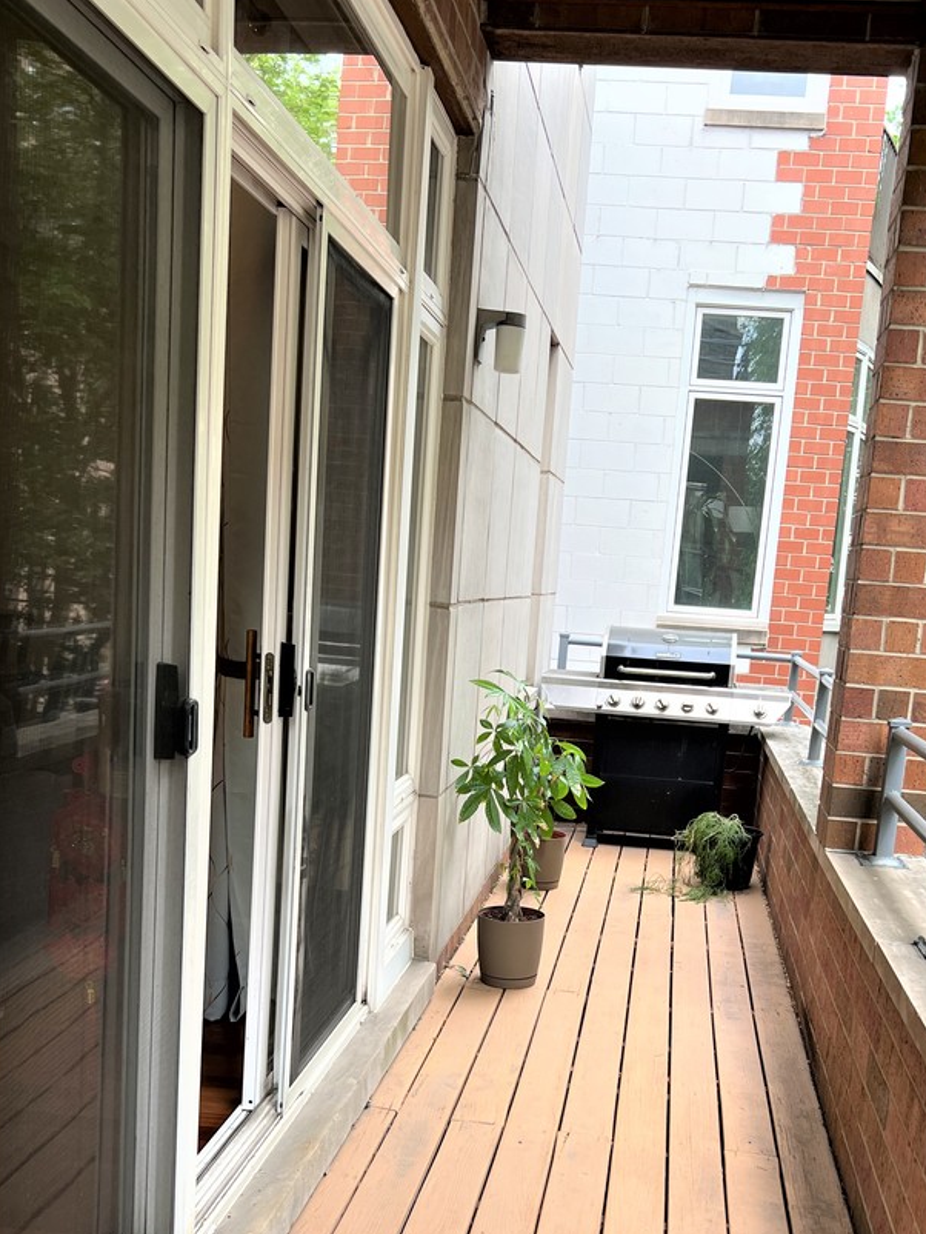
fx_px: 1248
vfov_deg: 51.7
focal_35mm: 35
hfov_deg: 40.6
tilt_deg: -9.4
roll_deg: -0.8
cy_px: 819
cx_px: 535
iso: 40
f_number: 1.5
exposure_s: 1/169
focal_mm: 5.7
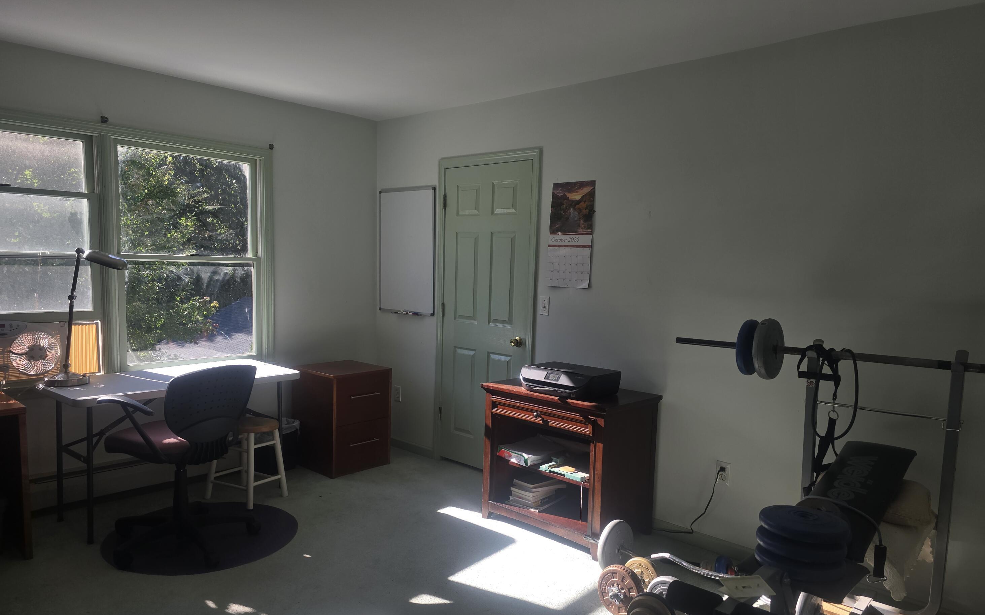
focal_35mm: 25
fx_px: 671
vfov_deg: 49.2
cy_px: 340
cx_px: 494
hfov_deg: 72.6
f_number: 1.7
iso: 12
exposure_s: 1/120
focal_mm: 6.3
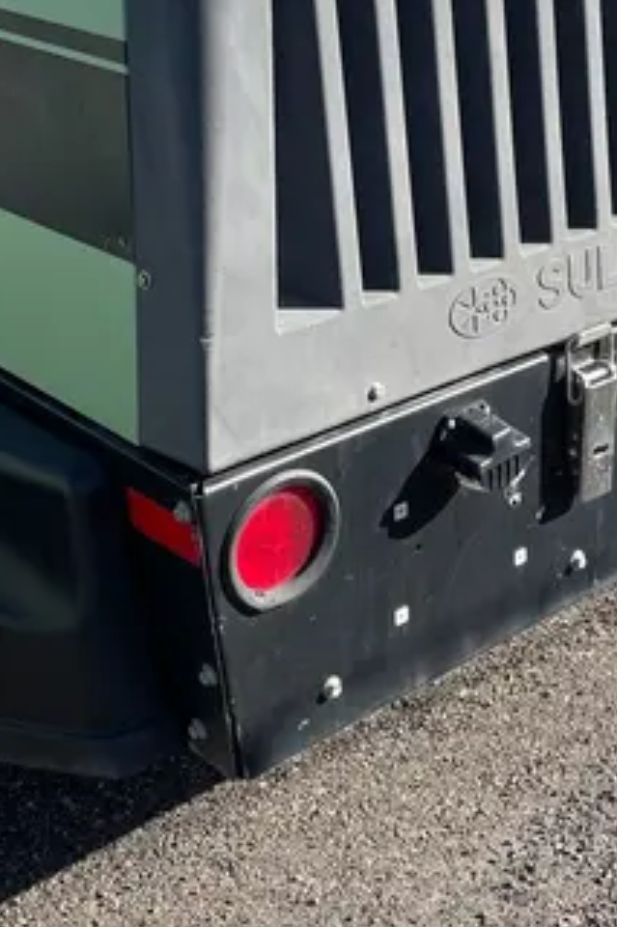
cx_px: 339
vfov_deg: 32.0
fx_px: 1596
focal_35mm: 62
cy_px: 274
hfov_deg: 21.9
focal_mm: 4.2
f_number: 1.6
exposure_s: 1/1795
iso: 32
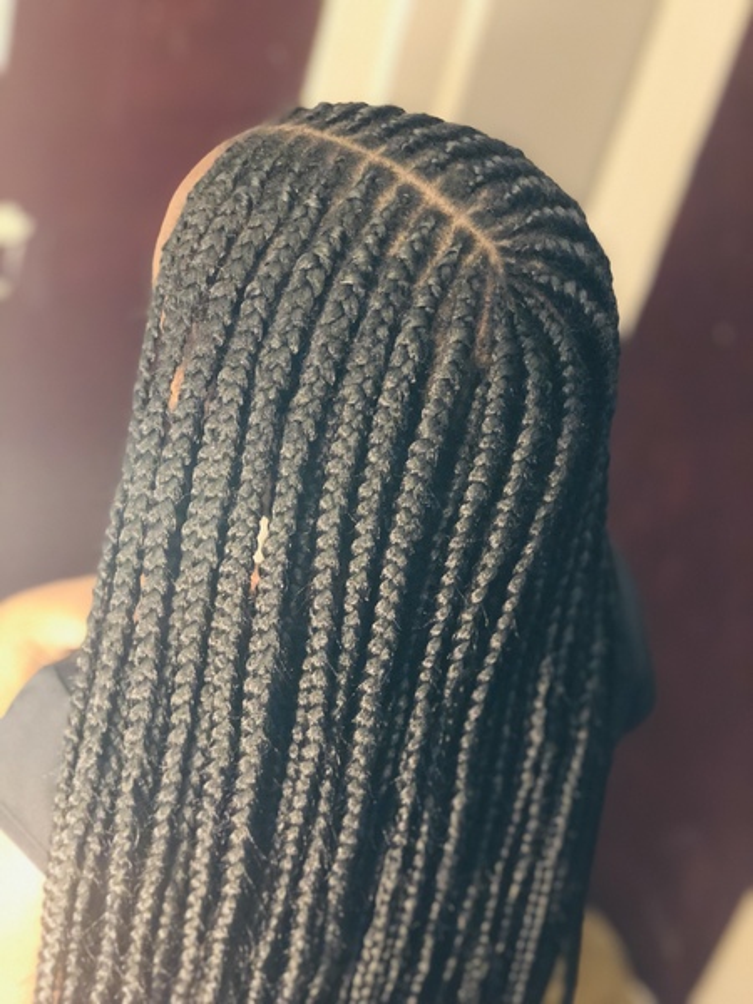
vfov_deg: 36.8
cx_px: 376
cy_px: 502
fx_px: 1508
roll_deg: -16.6
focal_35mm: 52
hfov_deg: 28.0
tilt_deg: -29.3
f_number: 2.4
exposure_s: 1/8
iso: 200
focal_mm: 6
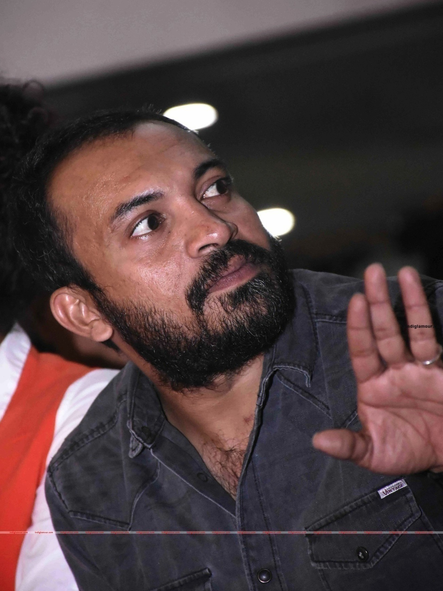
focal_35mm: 228
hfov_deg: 6.5
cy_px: 259
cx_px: 221
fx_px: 3891
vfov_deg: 8.7
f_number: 5.6
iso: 8000
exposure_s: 1/80
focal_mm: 140
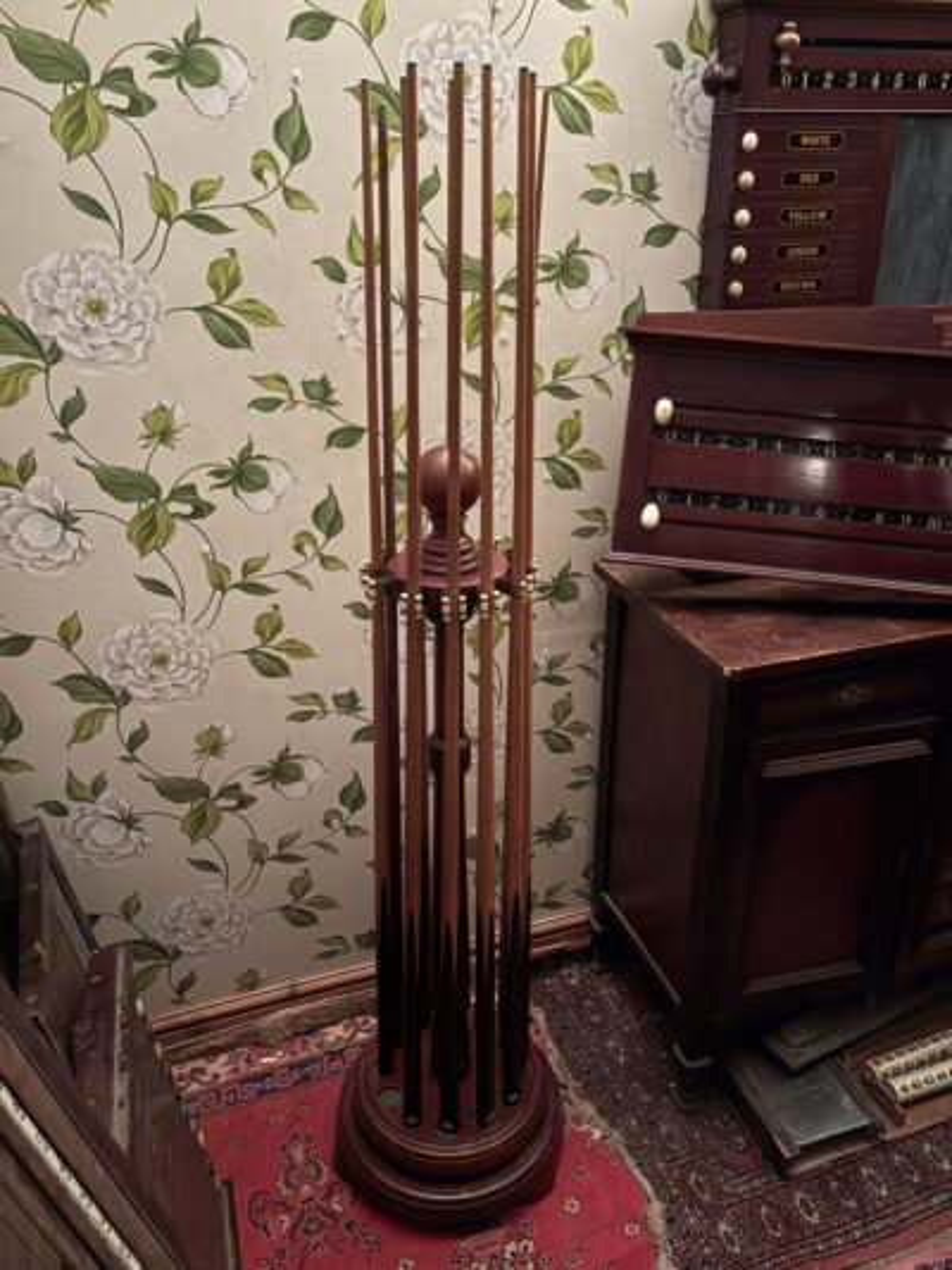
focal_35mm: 26
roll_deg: +1.1
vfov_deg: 67.3
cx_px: 476
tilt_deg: -25.9
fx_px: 953
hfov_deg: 53.1
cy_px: 635
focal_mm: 5.96
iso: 1000
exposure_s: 1/17
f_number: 1.6
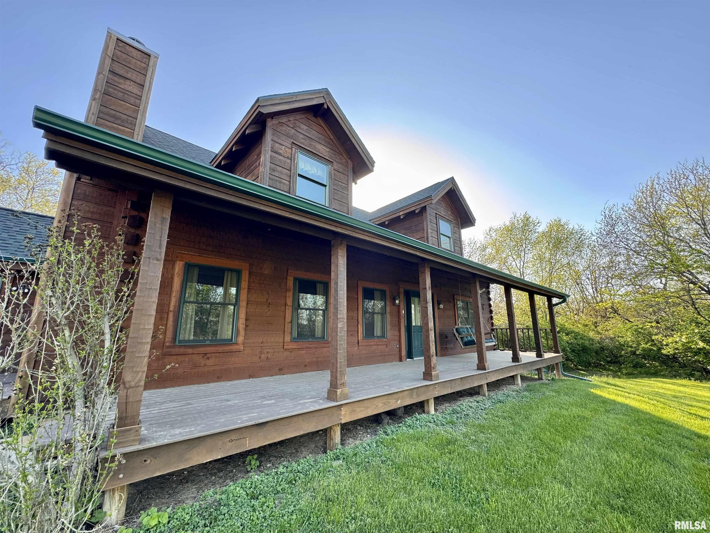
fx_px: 287
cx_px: 355
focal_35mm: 14
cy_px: 266
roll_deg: +0.9
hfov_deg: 102.1
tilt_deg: +12.5
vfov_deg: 85.7
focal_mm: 2.22
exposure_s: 1/105
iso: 40
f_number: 2.2
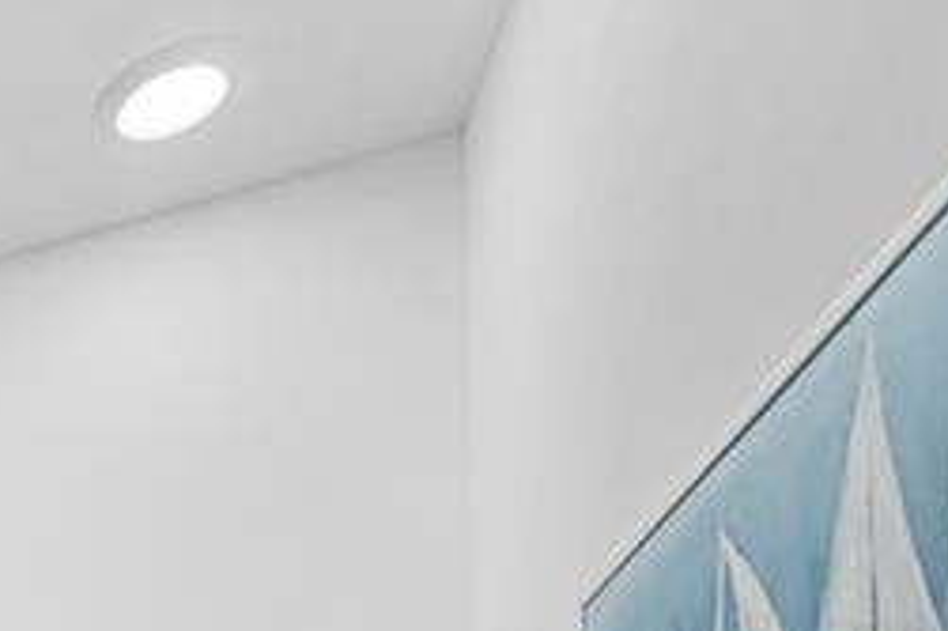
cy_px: 1192
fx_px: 1289
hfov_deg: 23.0
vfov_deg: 19.2
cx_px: -725
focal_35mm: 49
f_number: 11
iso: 2000
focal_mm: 12
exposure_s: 1/10
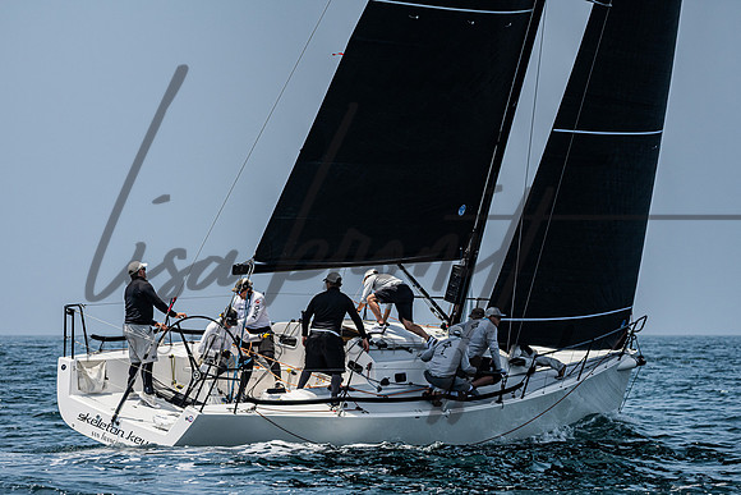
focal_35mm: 183
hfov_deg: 11.2
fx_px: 3769
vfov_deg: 7.5
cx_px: 337
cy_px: 309
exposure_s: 1/6400
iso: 400
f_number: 5.6
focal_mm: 145
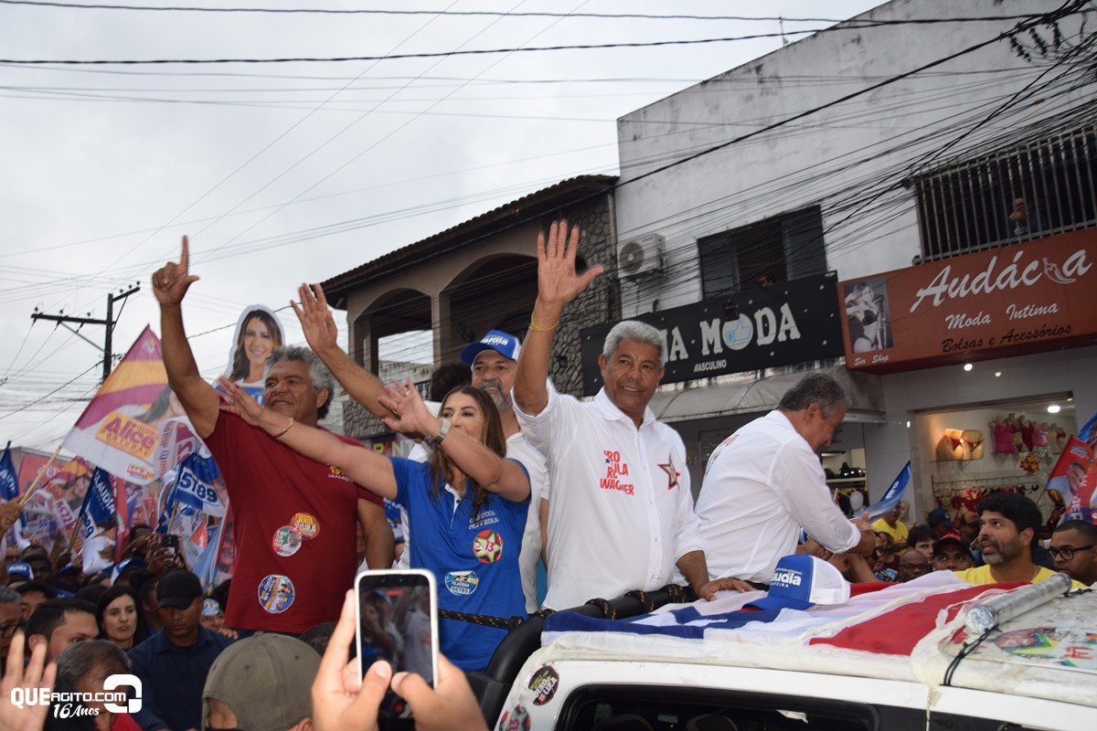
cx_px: 548
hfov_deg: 67.4
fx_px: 823
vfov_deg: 47.9
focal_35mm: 27
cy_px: 366
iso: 250
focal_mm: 18
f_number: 5.6
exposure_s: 1/125
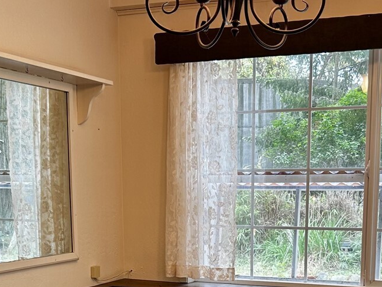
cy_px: 295
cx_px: 200
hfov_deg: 30.3
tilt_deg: -7.9
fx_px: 707
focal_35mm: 64
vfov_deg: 22.0
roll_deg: +0.0
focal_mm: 5.7
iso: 50
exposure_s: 1/120
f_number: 1.5
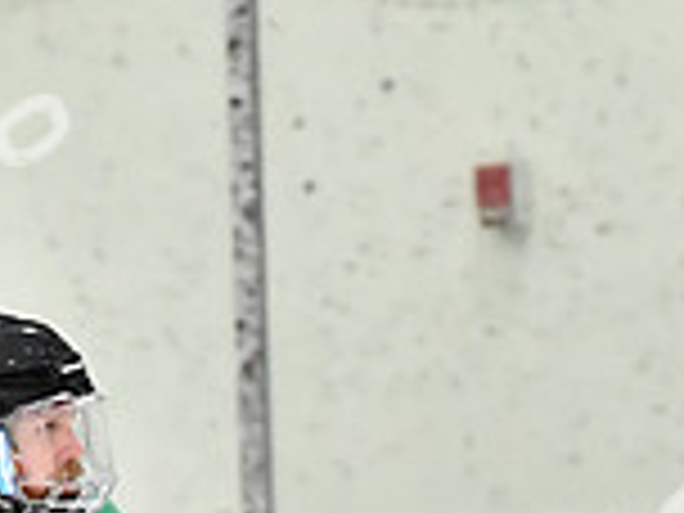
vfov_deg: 1.4
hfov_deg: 1.8
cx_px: 72
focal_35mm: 1100
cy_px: 862
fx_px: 21736
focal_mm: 200
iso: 5000
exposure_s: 1/1250
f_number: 2.8
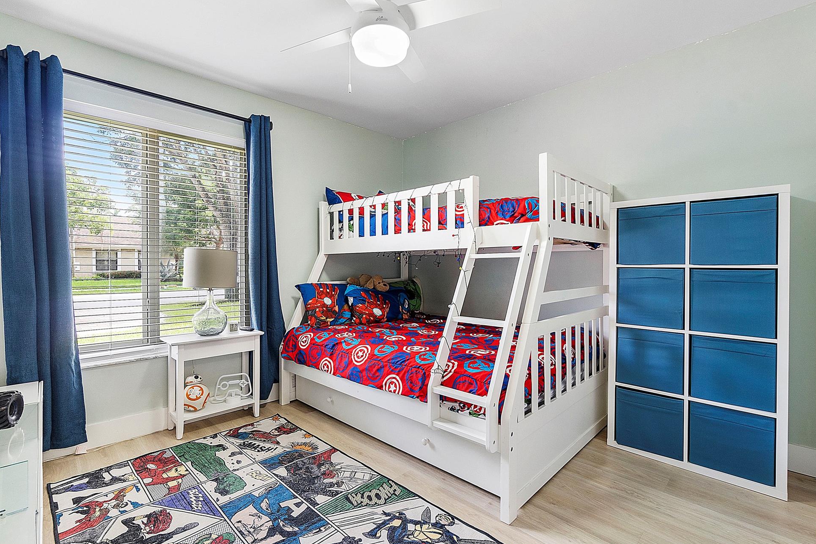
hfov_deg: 96.7
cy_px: 268
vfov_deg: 73.7
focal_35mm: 16
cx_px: 407
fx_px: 363
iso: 250
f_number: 9
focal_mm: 10
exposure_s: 1/5
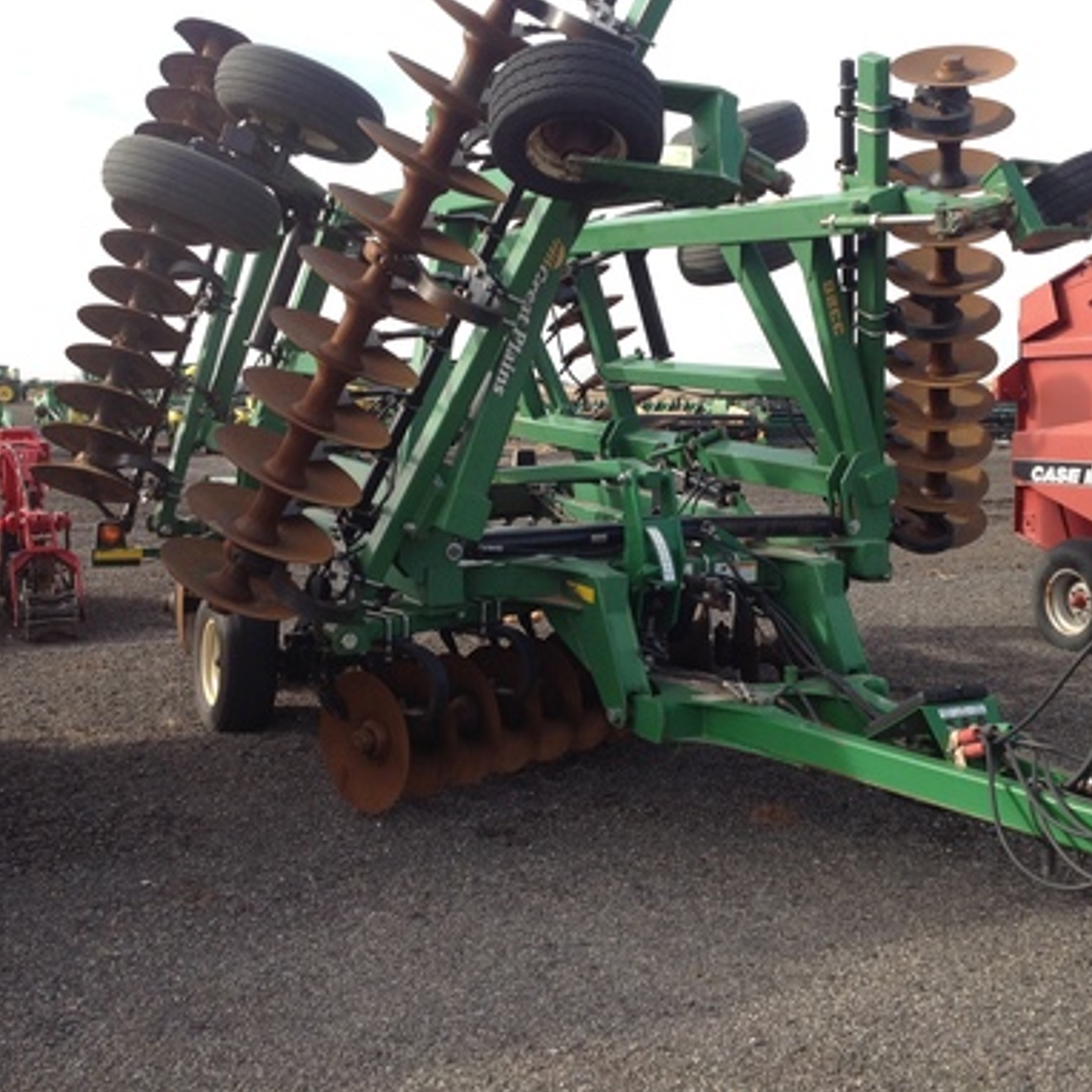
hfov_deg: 38.1
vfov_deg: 38.3
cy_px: 520
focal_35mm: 44
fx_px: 1570
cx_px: 675
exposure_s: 1/657
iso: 50
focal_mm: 4.28
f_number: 2.4
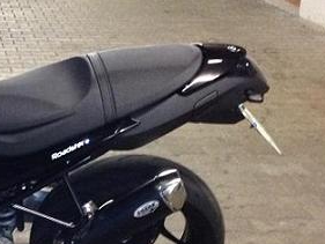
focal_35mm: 99
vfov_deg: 14.9
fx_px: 930
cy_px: 176
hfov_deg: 19.2
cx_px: -15
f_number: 2.4
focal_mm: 4.28
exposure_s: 1/16
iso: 320
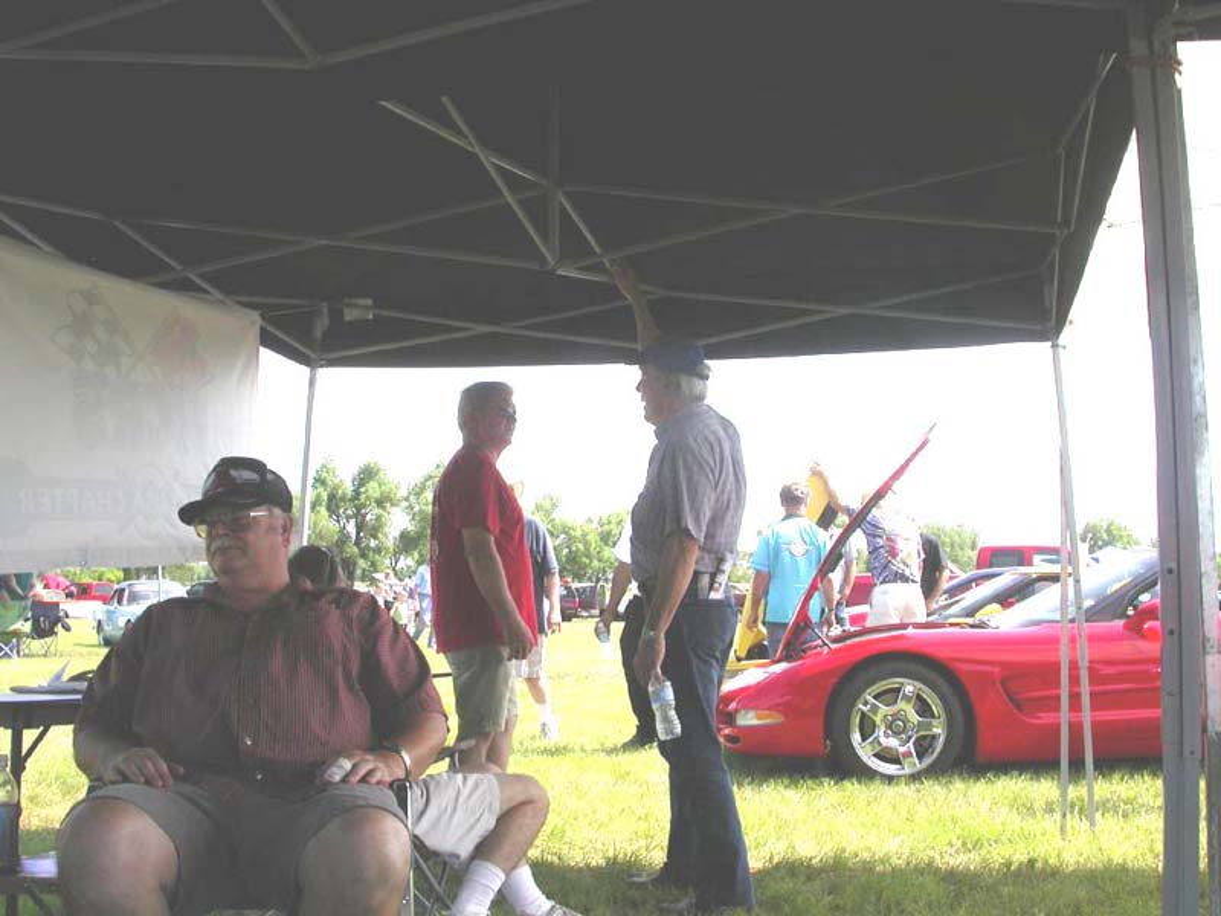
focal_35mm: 38
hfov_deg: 49.0
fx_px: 1340
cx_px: 610
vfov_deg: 37.7
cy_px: 458
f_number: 6.7
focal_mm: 7.85
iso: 100
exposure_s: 1/322
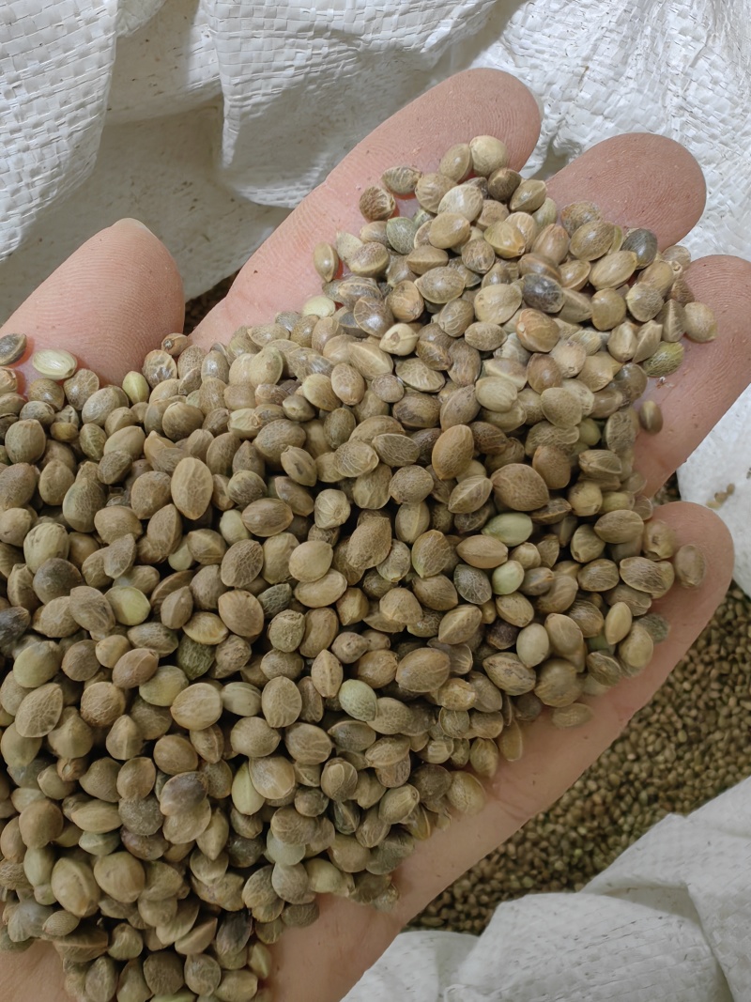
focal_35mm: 27
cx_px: 376
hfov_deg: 51.3
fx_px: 781
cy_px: 501
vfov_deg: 65.3
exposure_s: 1/50
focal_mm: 1.76
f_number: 2.2
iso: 200
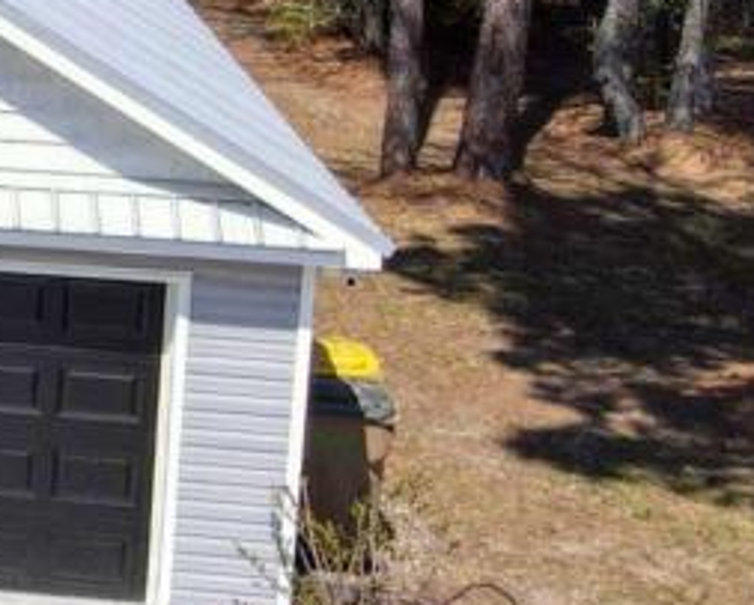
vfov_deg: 13.5
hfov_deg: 14.4
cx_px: -760
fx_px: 2480
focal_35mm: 111
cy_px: -110
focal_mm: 4.5
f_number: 2.8
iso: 100
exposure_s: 1/640
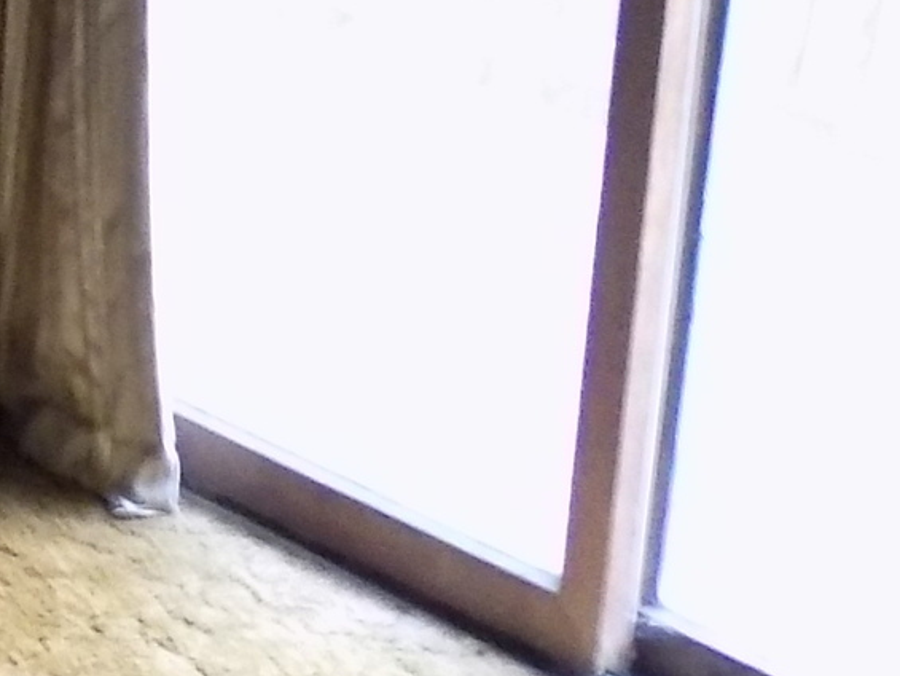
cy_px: -177
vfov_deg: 11.6
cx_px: -892
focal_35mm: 125
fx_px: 3251
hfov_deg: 13.5
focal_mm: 4
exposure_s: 1/10
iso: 400
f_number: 3.1
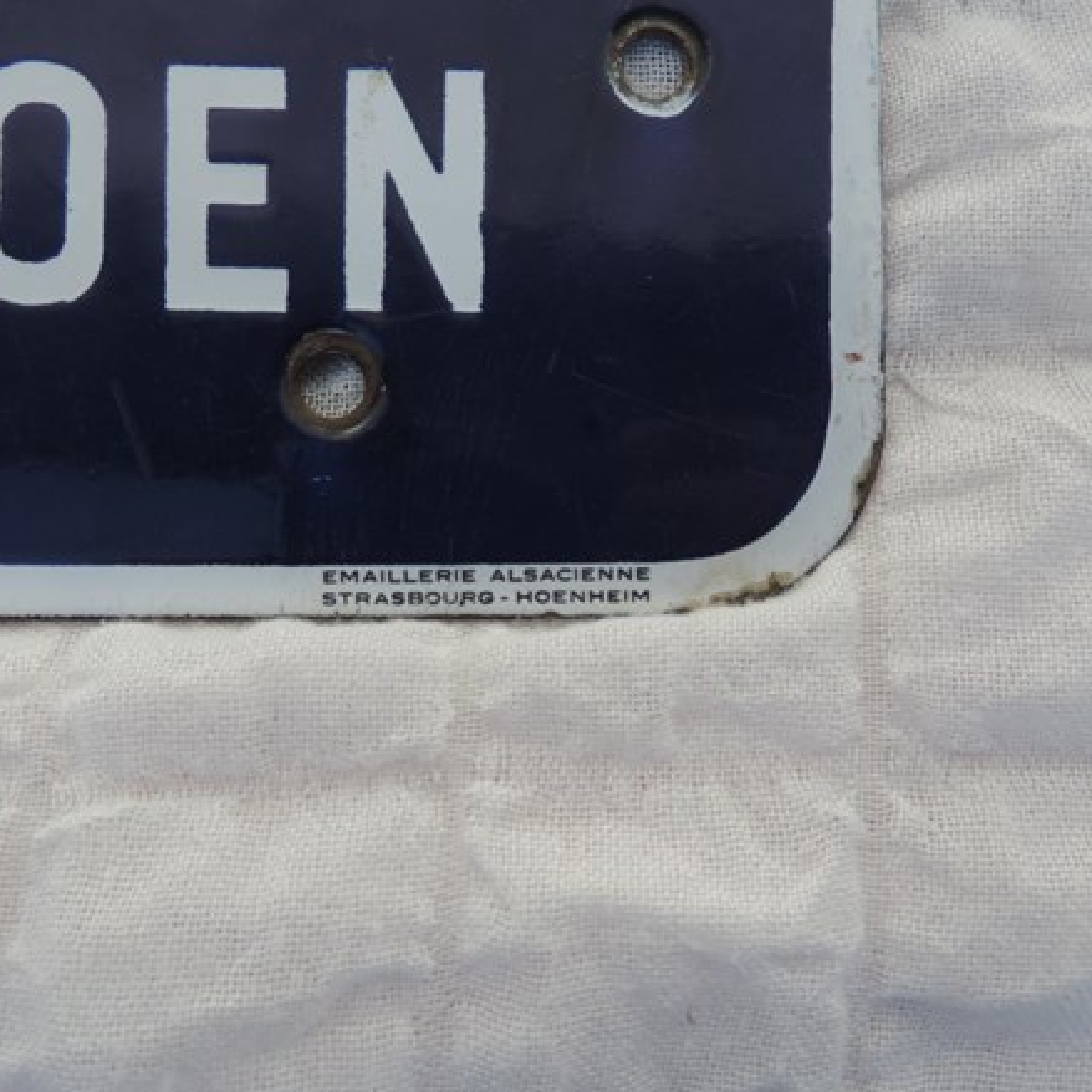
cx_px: 502
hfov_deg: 55.6
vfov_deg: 55.6
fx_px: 1035
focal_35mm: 29
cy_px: 555
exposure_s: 1/1000
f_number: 3
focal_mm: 4.3
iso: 80
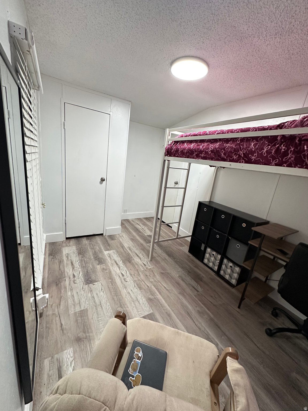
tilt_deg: -15.6
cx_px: 154
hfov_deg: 85.7
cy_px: 206
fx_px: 166
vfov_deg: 102.1
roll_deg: -8.7
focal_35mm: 14
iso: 400
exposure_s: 1/60
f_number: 2.2
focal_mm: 2.22
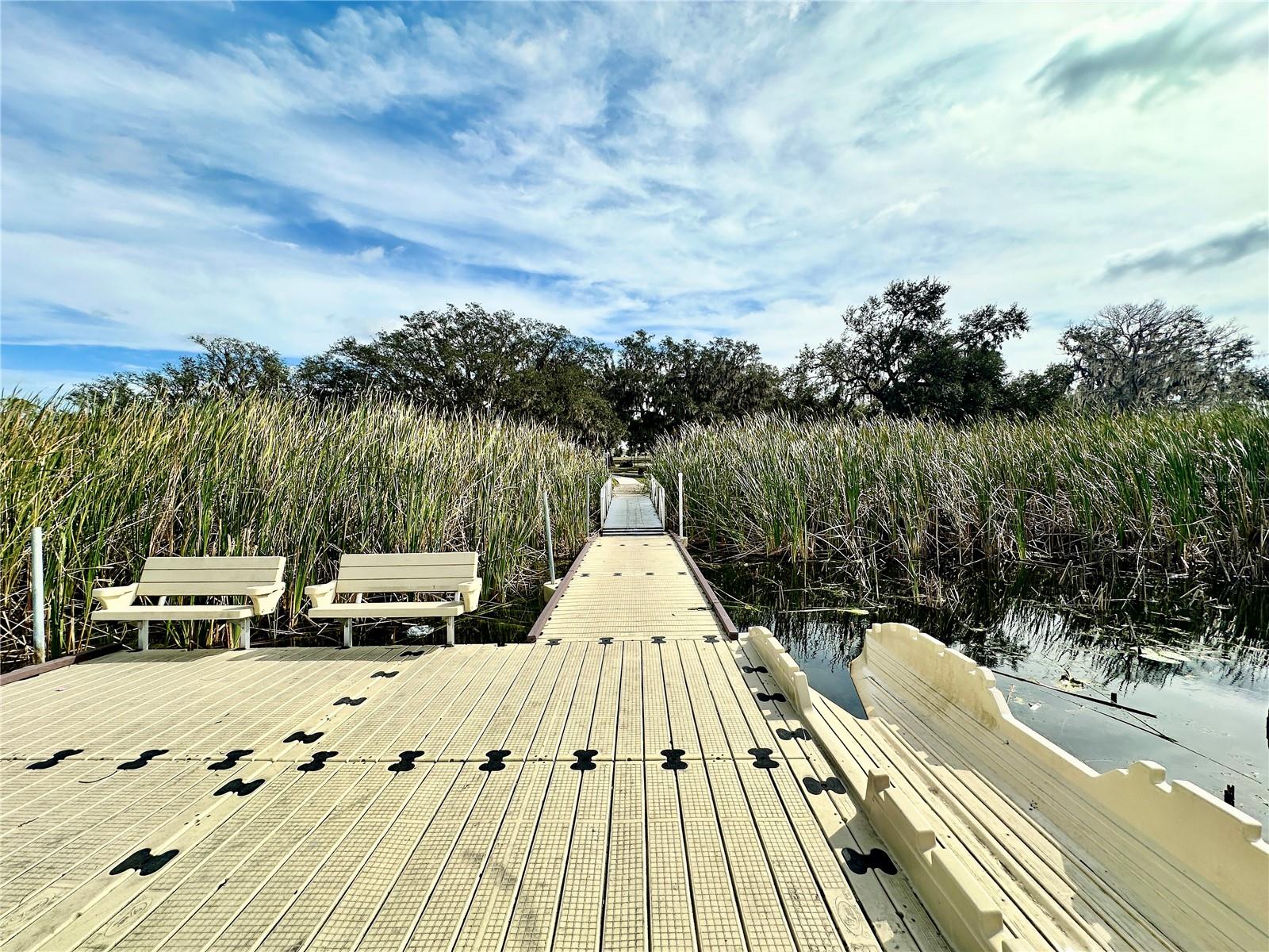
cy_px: 476
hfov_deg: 102.1
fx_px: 513
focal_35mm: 14
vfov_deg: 85.7
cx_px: 634
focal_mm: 2.22
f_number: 2.2
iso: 40
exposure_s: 1/2257
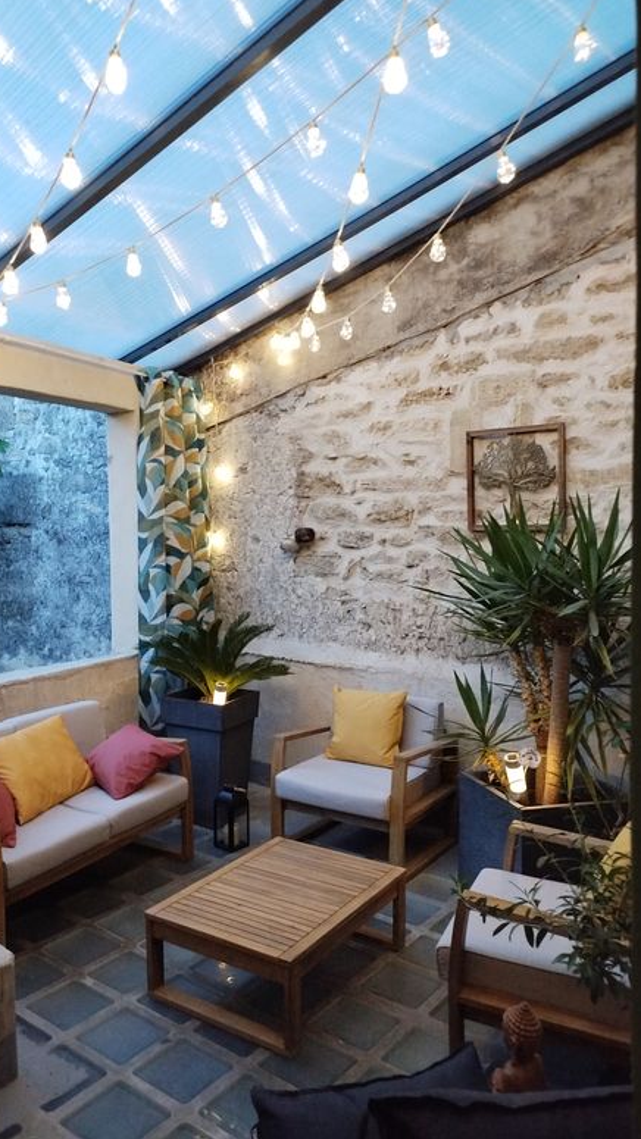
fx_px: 816
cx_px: 209
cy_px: 576
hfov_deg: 42.3
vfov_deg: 69.9
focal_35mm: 27
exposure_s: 1/10
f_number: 1.7
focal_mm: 5.31
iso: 2500
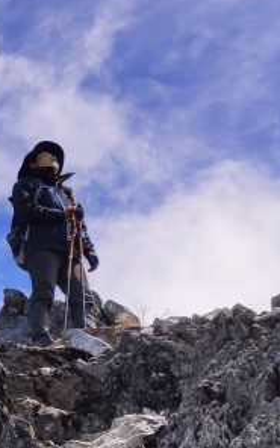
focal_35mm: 99
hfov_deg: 12.4
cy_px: 280
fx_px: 1209
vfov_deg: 21.0
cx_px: -166
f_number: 1.75
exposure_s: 1/2672
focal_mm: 4.75
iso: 112
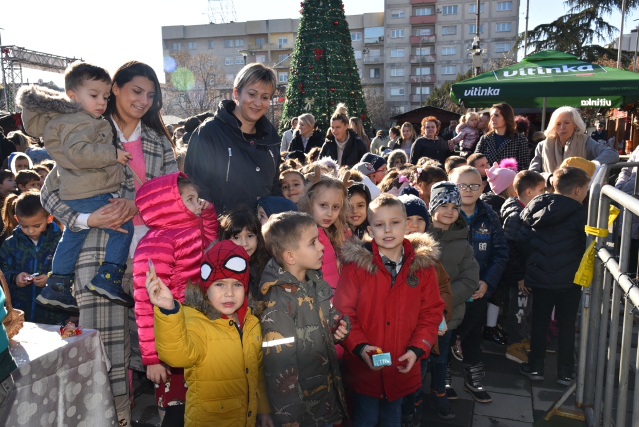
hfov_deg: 58.7
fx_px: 568
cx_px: 320
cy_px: 214
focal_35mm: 32
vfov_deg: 41.2
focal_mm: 32
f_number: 10
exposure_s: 1/125
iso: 200
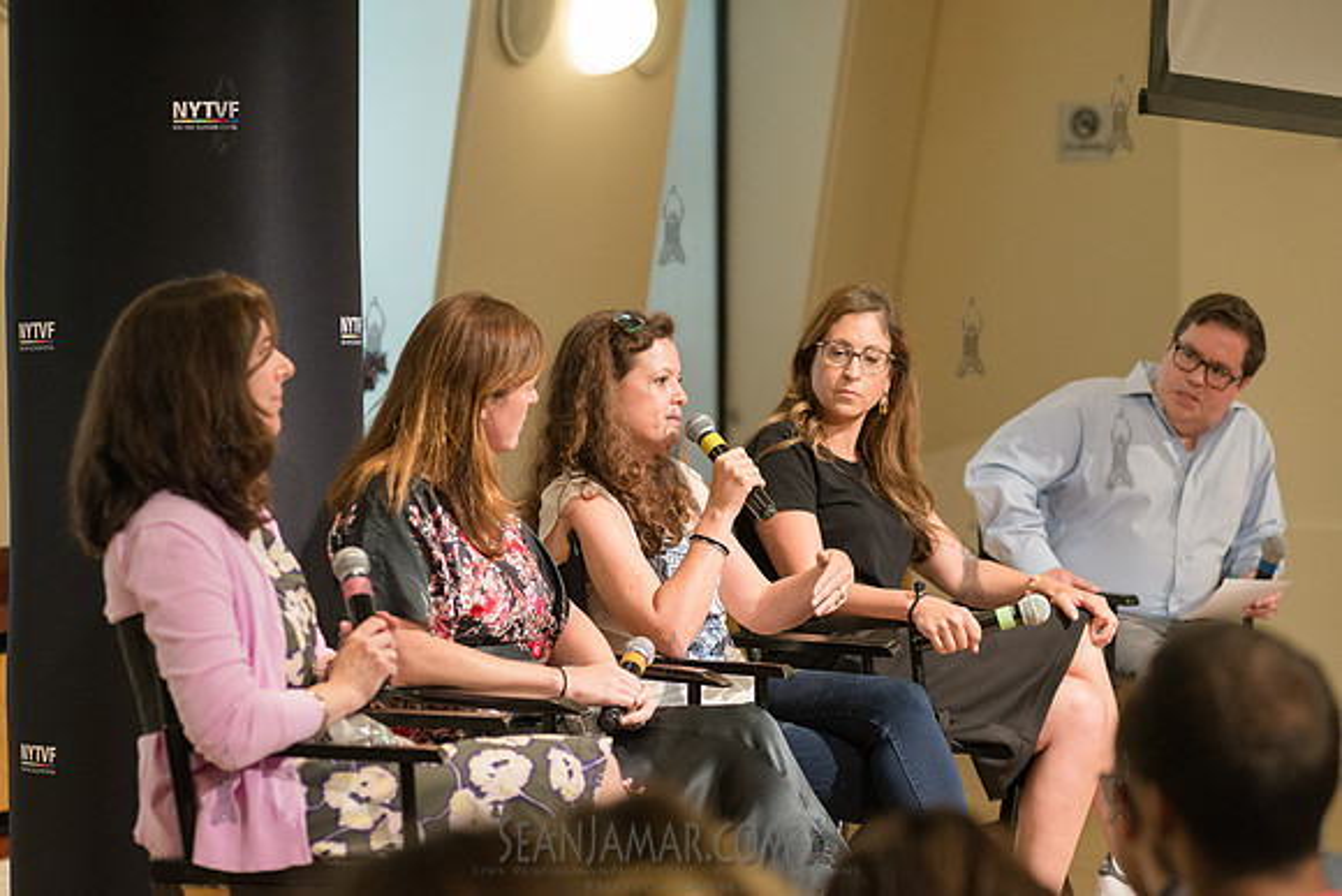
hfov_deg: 18.3
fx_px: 4176
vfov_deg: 12.2
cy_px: 448
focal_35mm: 112
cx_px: 671
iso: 2500
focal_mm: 112
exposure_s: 1/160
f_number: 4
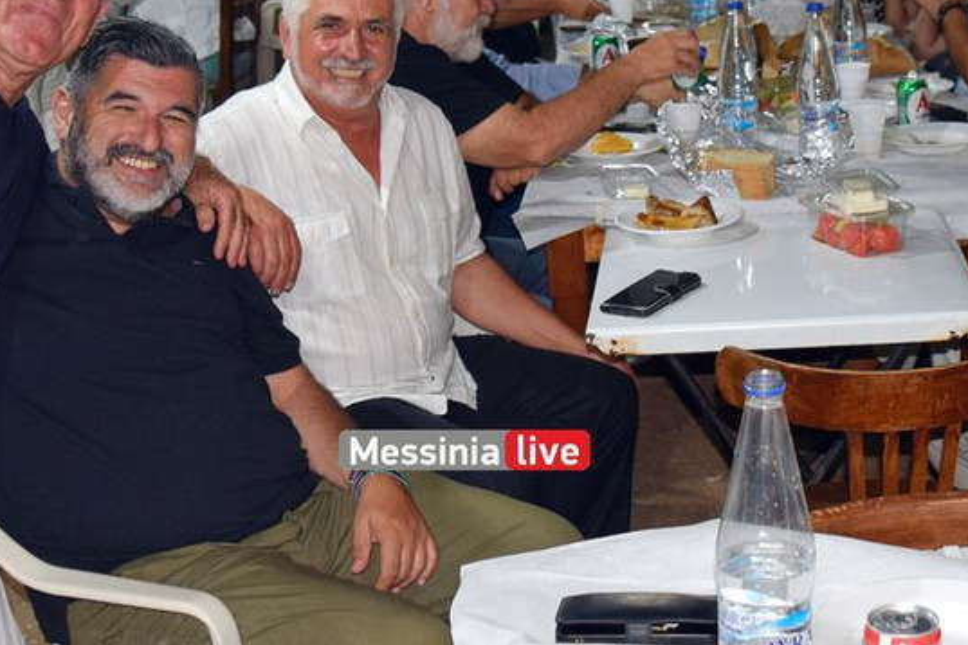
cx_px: 613
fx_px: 1801
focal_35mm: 67
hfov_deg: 29.9
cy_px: 184
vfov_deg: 20.2
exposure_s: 1/60
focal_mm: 20
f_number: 4
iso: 800
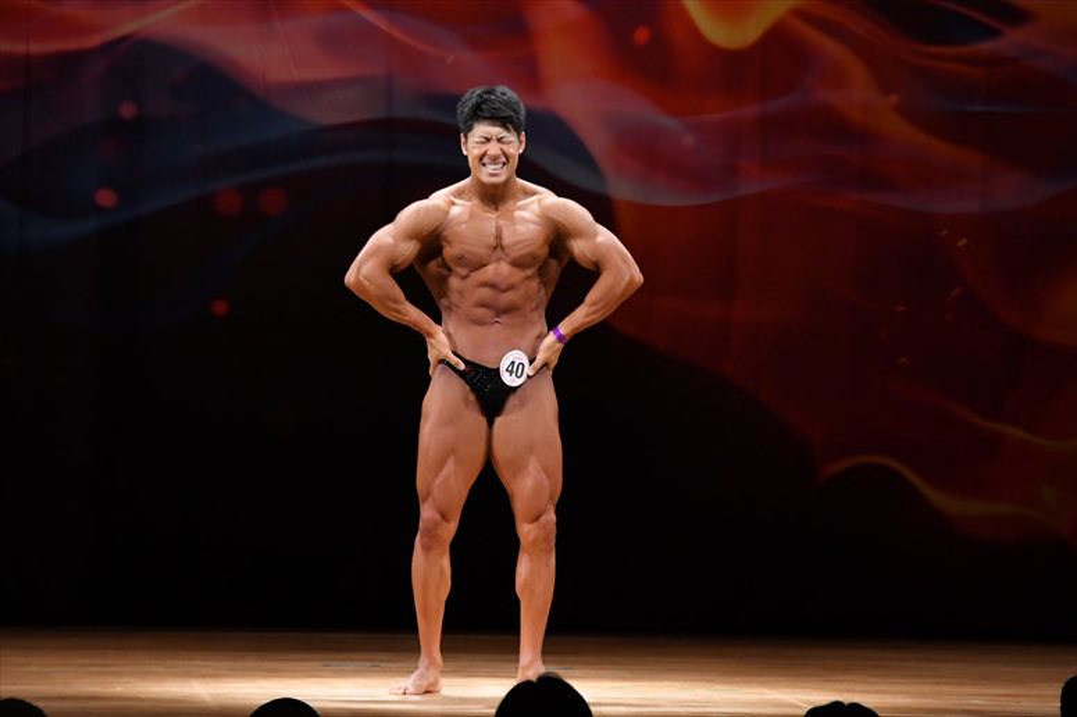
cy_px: 358
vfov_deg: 5.7
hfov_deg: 8.6
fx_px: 7177
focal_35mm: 240
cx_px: 538
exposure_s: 1/400
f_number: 5.6
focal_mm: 160
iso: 4000
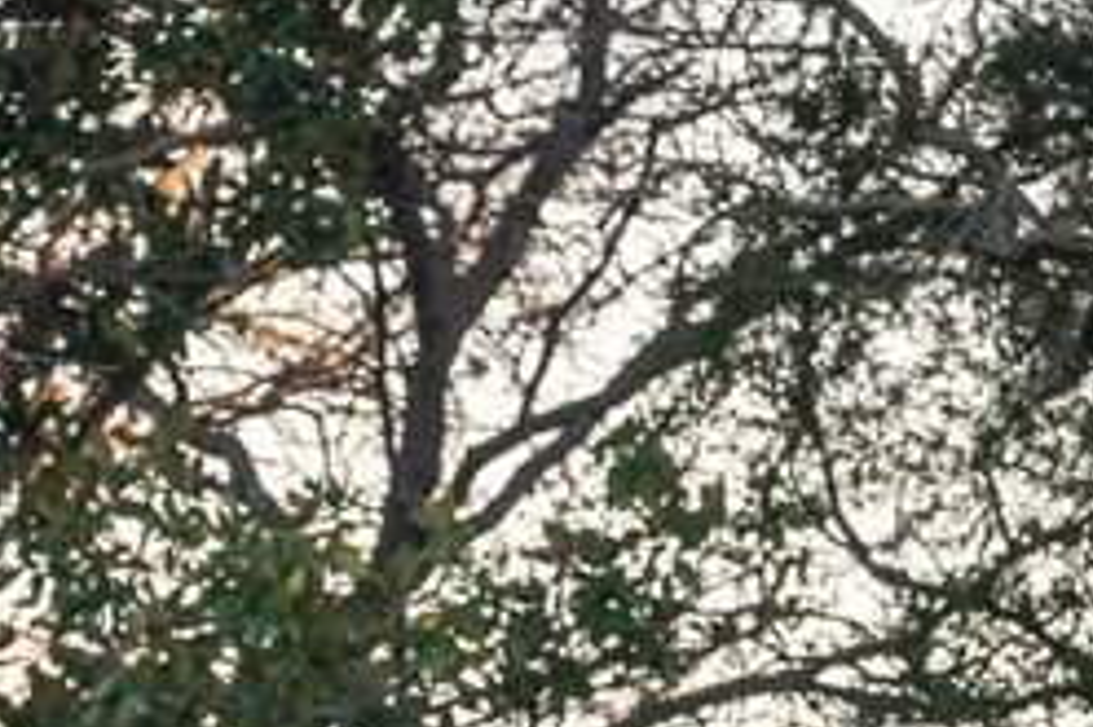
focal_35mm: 1454
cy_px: 1665
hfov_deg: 1.4
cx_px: -181
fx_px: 44114
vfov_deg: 0.9
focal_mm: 300
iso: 800
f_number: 5.6
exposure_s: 1/400
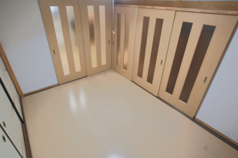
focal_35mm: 19
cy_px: 75
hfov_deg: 86.9
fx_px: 126
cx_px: 115
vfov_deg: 64.5
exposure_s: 1/15
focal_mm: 12
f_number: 4.8
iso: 800
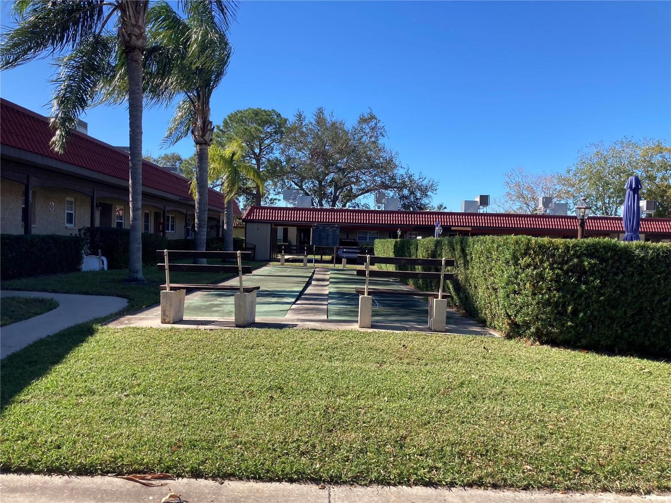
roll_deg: -0.2
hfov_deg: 63.4
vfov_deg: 49.7
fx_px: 543
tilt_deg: -0.8
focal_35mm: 28
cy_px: 252
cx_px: 336
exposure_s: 1/1171
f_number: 1.8
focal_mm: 3.99
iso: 20
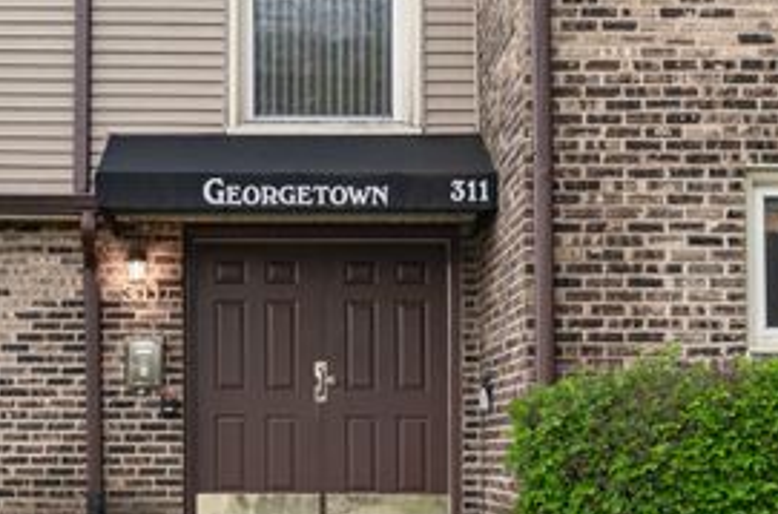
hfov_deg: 24.5
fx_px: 1794
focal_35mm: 83
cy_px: 231
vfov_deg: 16.3
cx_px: 388
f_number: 4
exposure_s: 1/320
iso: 400
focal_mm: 30.1
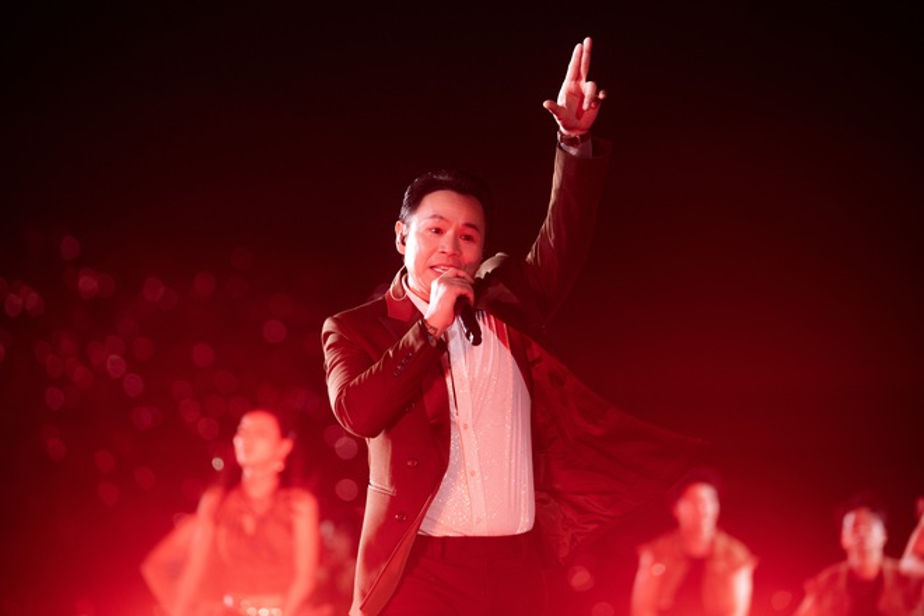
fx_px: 4876
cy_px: 308
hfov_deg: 10.8
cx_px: 462
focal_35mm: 190
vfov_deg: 7.2
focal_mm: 190
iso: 1600
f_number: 3.5
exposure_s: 1/250
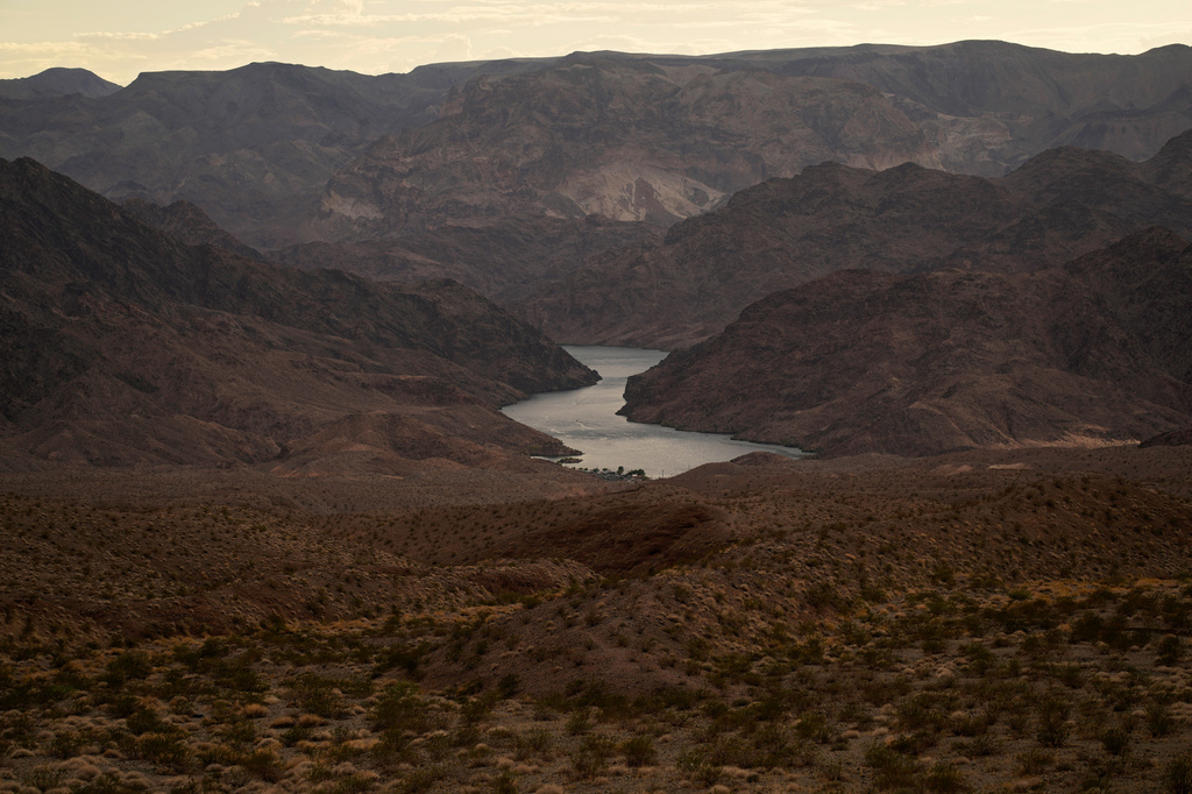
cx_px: 596
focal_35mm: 114
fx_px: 3773
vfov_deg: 12.0
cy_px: 397
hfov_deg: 18.0
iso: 100
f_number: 3.2
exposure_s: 1/640
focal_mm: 114
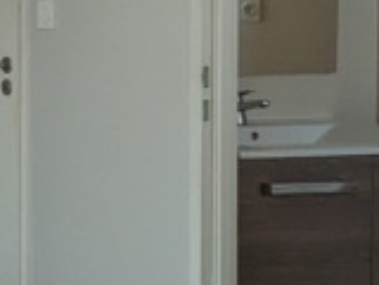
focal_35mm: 70
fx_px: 766
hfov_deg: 19.0
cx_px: -351
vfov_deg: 20.7
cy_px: 48
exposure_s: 1/935
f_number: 2.2
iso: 40
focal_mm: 1.85
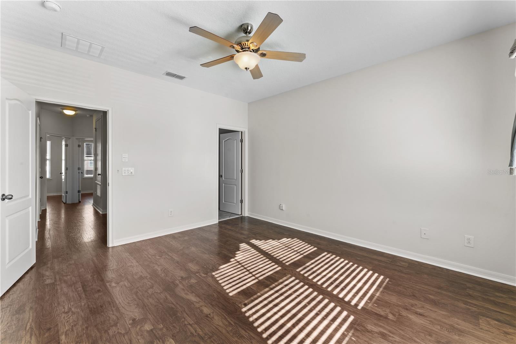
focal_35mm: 15
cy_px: 172
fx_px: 209
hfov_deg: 101.9
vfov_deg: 78.8
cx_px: 258
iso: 50
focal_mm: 14.6
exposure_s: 1.6
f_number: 13
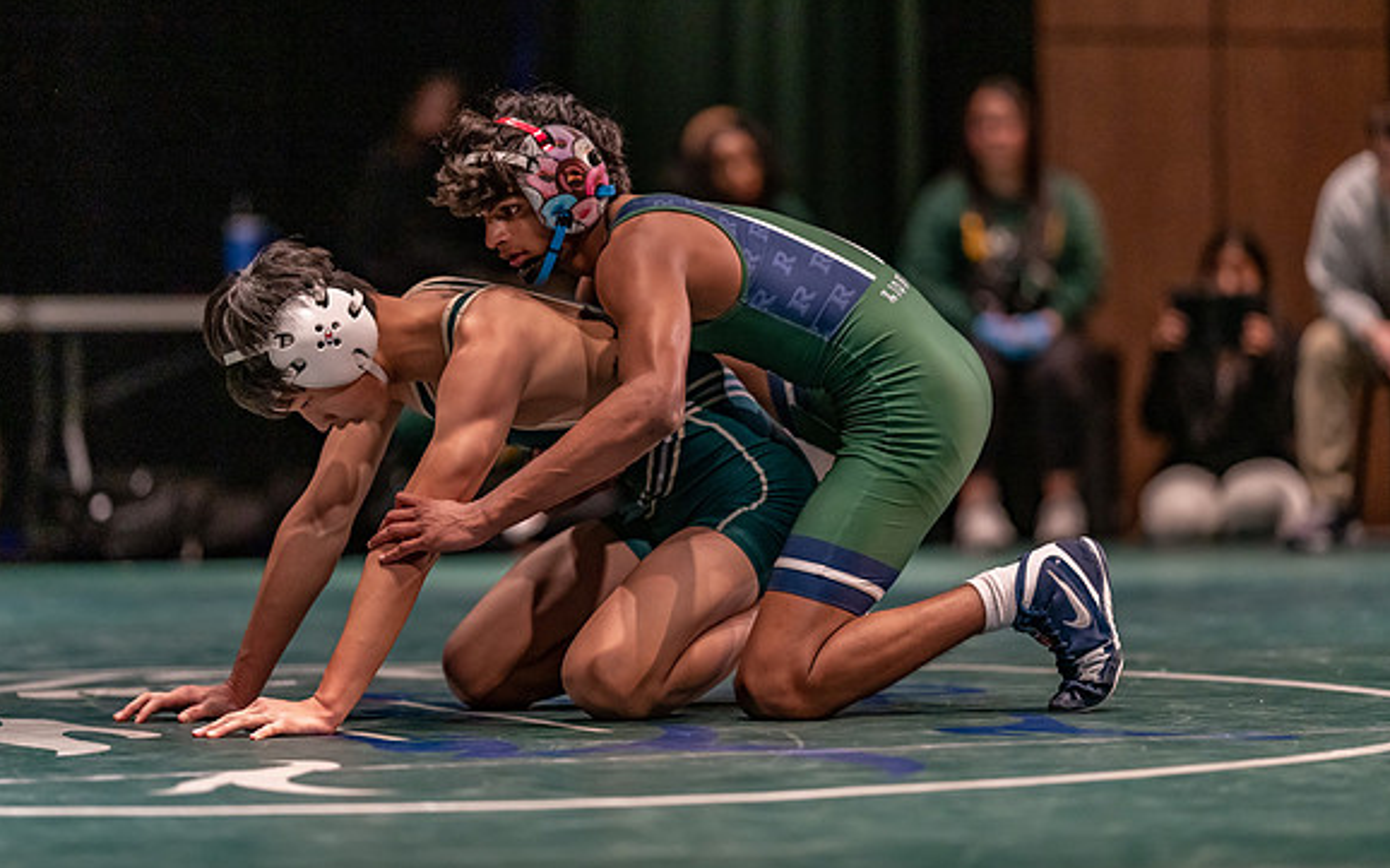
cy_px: 397
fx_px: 5605
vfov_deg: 8.9
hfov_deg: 14.1
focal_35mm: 148
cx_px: 695
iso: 2500
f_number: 1.8
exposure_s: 1/800
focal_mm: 135
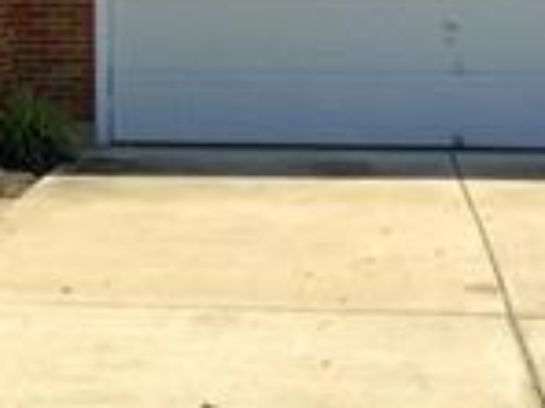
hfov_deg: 15.0
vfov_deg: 11.8
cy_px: 37
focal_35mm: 125
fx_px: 1968
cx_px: -184
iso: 32
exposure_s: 1/2475
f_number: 2.2
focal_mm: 4.15
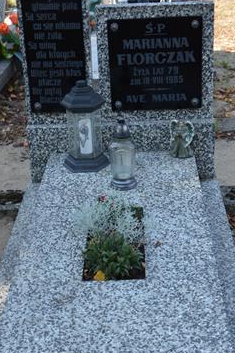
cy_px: 213
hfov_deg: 20.0
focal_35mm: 68
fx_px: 666
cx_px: 135
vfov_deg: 29.6
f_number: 5.6
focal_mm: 25
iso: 125
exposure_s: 1/125
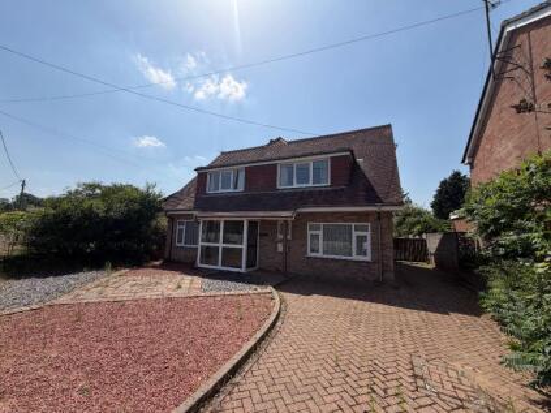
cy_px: 206
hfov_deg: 102.1
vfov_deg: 85.6
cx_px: 276
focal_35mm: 14
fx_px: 223
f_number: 2.2
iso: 20
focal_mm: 2.22
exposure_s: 1/1339
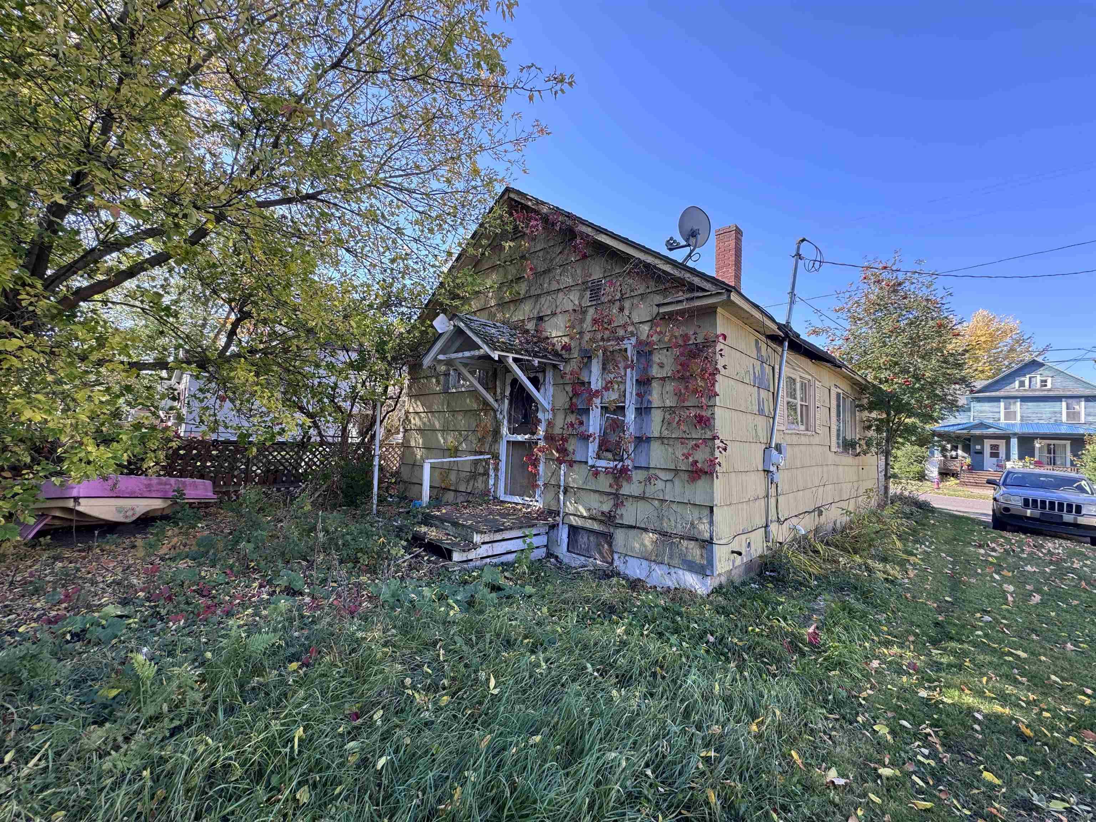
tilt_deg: +2.3
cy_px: 411
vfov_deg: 85.7
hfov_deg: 102.1
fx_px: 443
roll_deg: -3.2
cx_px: 548
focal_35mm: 14
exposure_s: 1/151
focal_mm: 2.22
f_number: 2.2
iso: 40
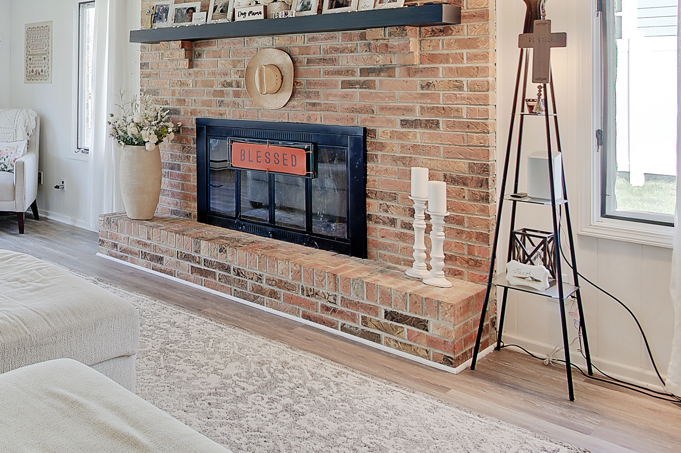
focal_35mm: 32
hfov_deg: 51.7
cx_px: 66
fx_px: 605
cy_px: 89
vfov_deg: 39.4
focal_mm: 10
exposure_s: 1/3.33
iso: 100
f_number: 9
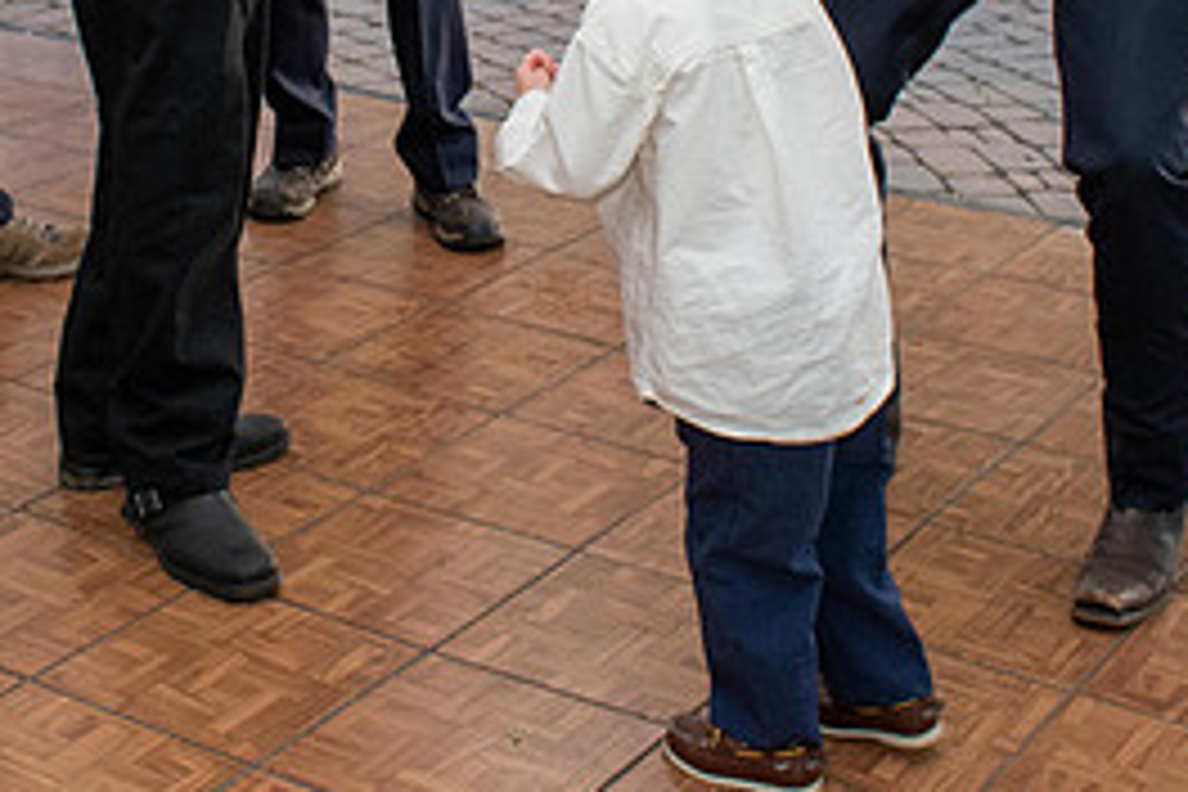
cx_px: 399
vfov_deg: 17.4
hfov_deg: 26.5
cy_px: -71
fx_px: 2508
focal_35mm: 76
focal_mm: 18
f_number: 5
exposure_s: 1/100
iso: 800
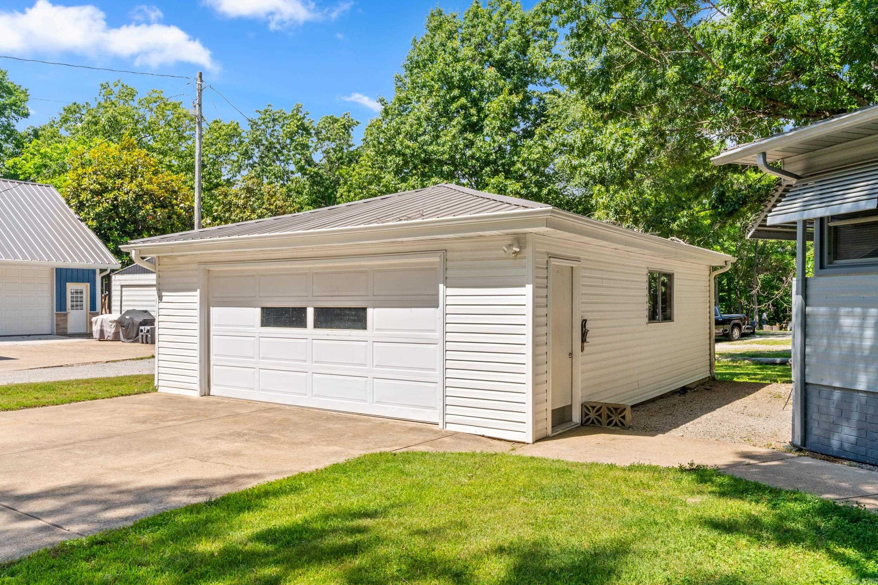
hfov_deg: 67.4
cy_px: 292
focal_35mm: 27
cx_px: 439
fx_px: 658
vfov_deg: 47.9
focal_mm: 18
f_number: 9
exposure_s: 1/500
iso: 200
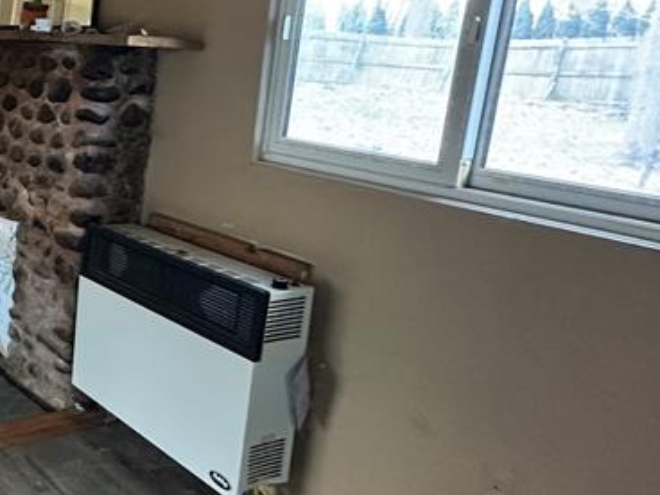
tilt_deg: -10.4
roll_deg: -1.6
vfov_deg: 36.6
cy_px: 183
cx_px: -115
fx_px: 744
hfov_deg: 37.4
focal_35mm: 39
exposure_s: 1/60
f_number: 2.2
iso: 640
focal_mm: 2.22
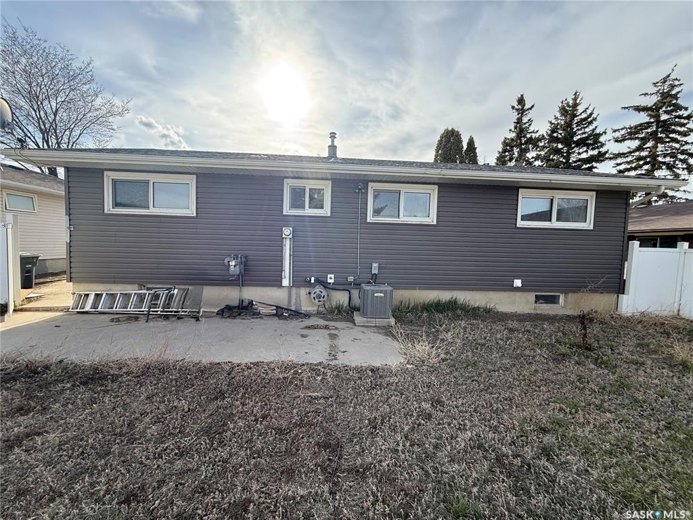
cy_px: 260
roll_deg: -1.8
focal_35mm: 14
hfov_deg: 102.1
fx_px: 280
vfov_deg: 85.7
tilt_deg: -2.8
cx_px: 346
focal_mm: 2.22
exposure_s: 1/955
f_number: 2.2
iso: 64
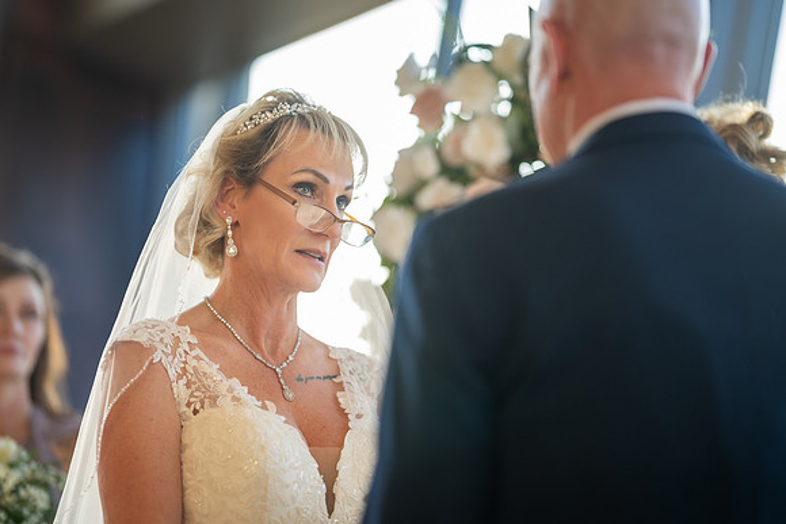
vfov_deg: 15.6
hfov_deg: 23.2
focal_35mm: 88
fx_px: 1915
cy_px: 256
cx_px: 390
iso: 200
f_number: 1.4
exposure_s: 1/200
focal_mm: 85
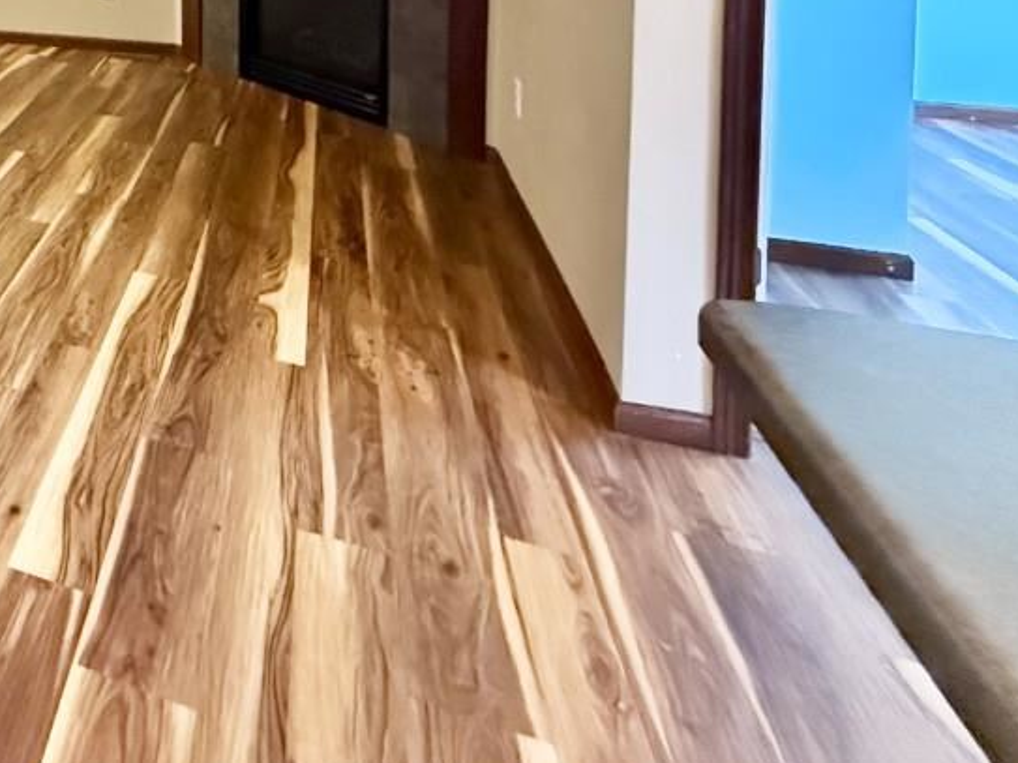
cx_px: -157
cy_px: -111
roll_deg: +1.6
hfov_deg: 41.2
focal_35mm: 33
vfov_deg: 35.5
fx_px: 970
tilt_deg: -3.0
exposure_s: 1/60
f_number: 2.2
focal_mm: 2.22
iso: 1250
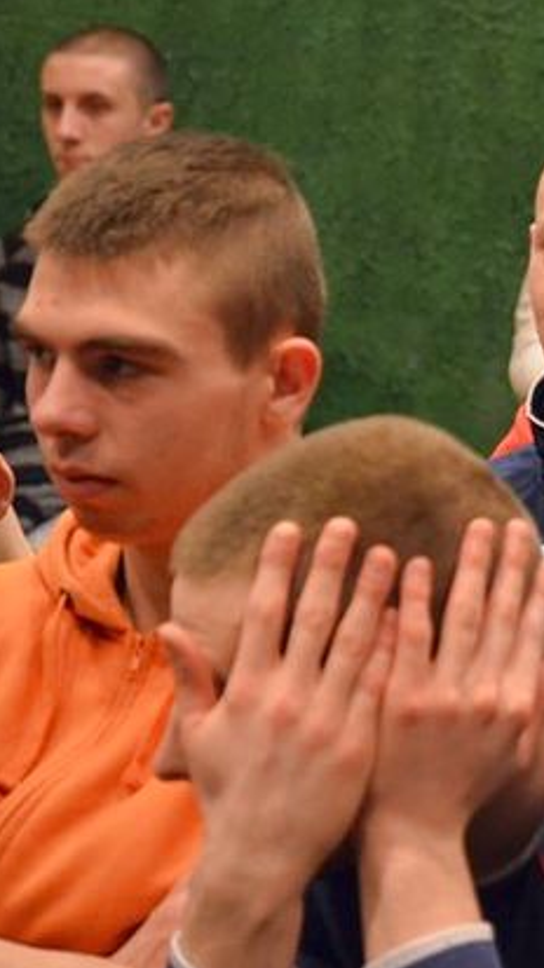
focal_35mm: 339
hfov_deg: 3.6
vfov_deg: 6.4
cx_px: 982
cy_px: 315
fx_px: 8704
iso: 3200
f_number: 5.6
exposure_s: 1/30
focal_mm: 105
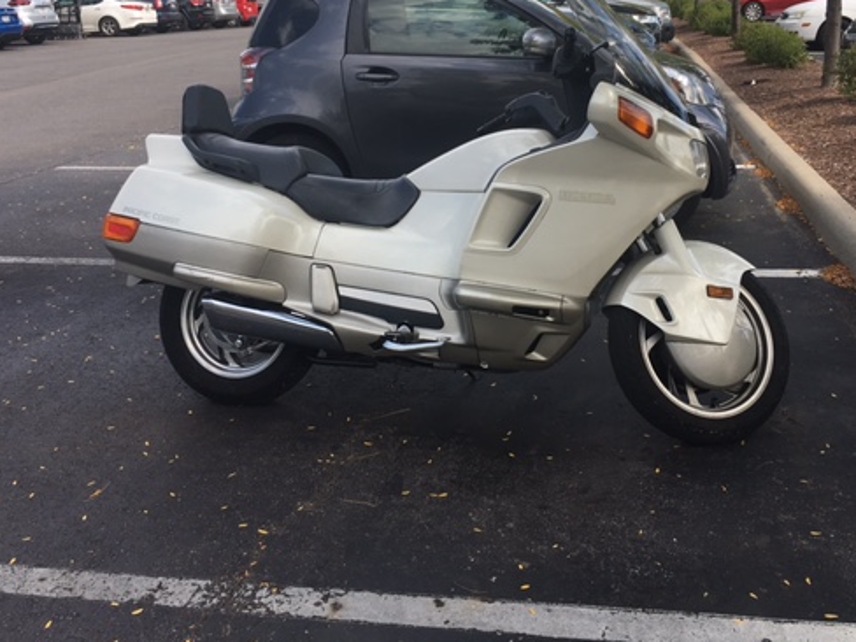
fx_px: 940
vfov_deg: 37.4
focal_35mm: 38
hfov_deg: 48.9
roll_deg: +1.6
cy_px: 223
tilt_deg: -11.9
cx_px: 454
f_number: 2.2
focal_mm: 4.15
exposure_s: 1/836
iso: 25
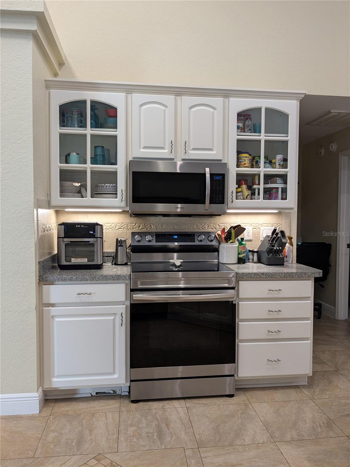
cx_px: 175
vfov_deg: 65.3
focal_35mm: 27
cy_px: 234
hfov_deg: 51.4
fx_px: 364
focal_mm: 4.38
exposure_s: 1/30
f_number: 1.73
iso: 52
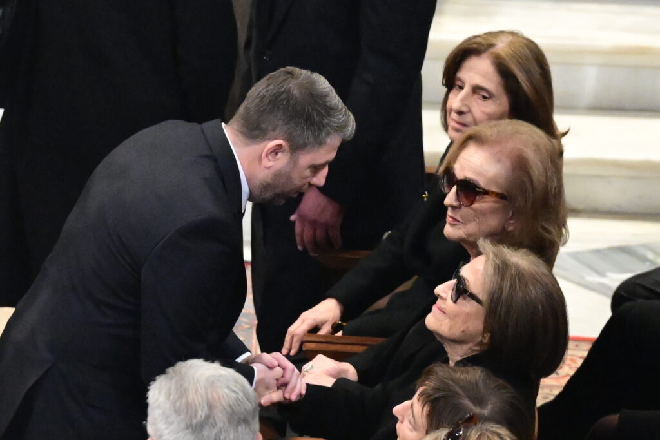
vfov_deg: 4.6
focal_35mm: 300
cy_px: 220
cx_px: 330
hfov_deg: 6.9
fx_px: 5500
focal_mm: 200
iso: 8000
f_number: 4.5
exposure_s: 1/320
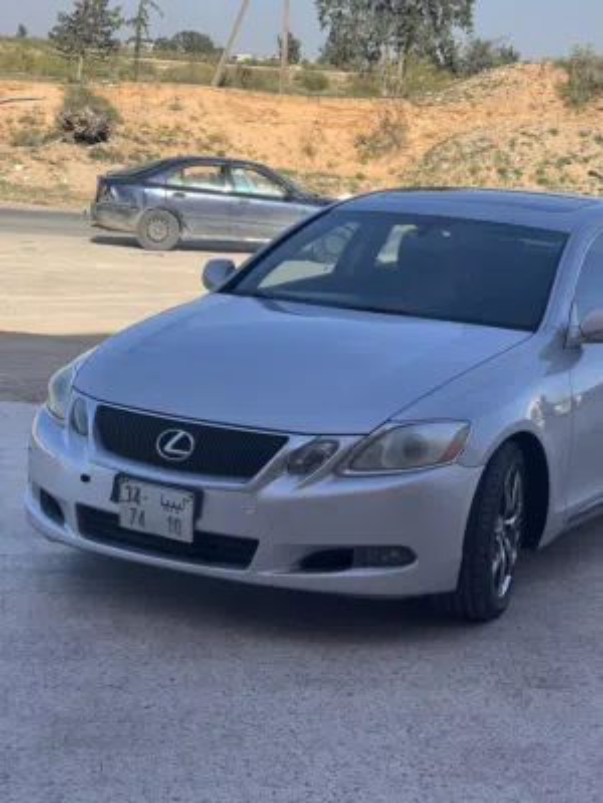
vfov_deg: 25.3
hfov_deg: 19.1
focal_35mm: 77
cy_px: 402
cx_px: 302
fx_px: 1788
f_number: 2.8
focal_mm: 9
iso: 32
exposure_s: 1/501
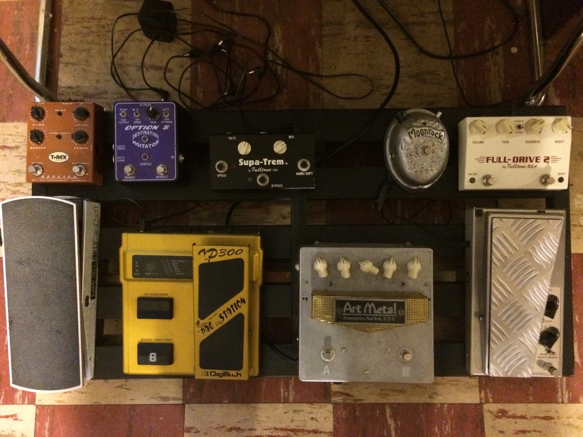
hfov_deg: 60.0
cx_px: 292
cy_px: 218
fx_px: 505
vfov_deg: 46.8
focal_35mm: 30
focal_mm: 4.12
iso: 640
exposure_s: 1/15
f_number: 2.2
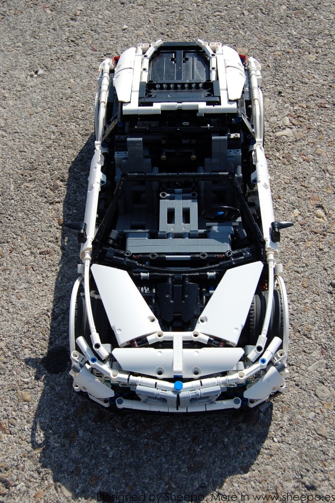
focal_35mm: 42
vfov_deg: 46.4
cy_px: 252
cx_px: 168
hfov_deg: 31.9
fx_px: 586
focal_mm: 28
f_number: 5.6
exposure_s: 1/640
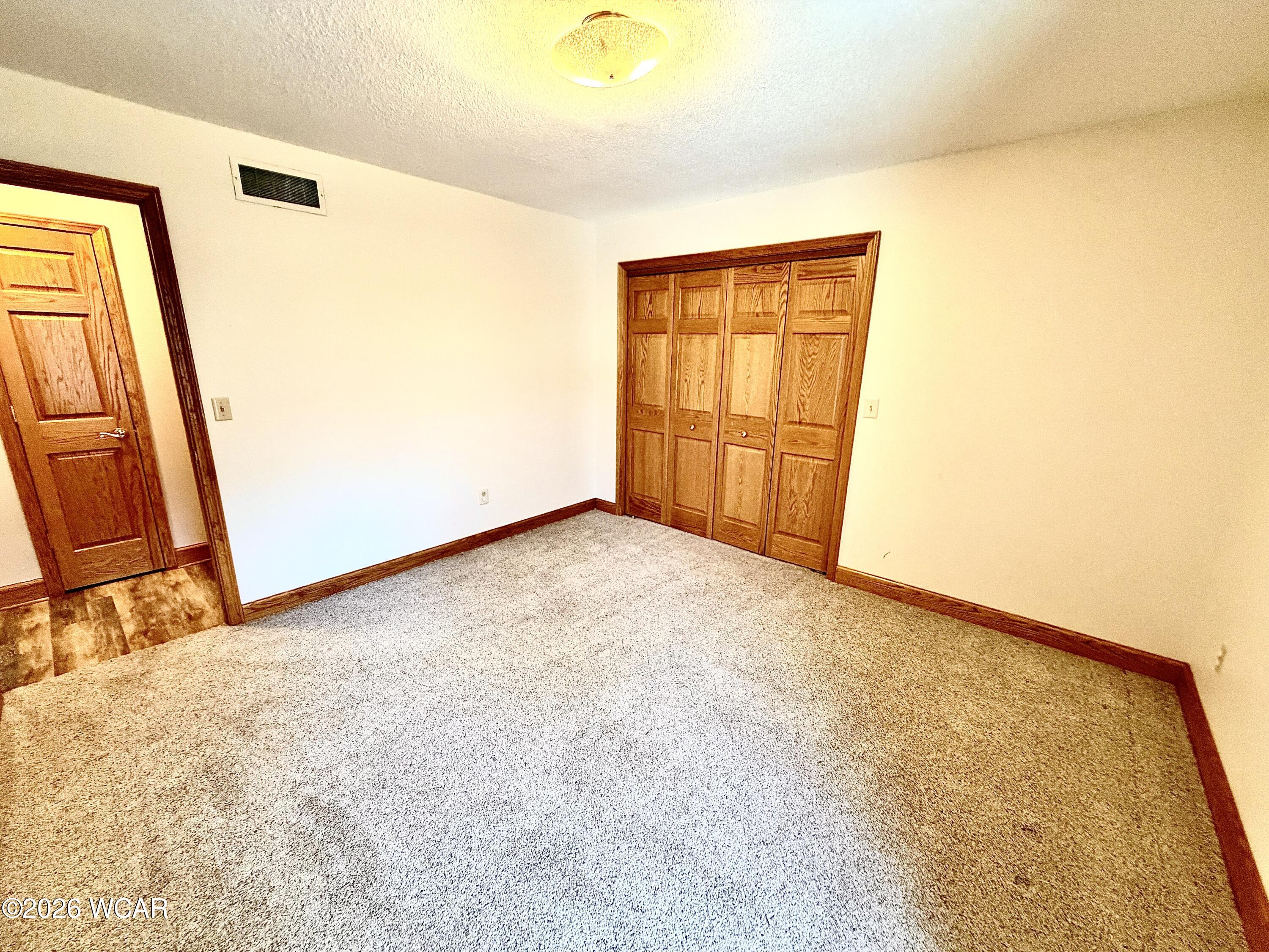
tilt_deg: -14.4
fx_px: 513
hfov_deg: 102.1
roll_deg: -1.5
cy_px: 476
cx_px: 634
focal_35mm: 14
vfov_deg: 85.7
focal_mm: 2.22
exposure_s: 1/60
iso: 320
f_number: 2.2
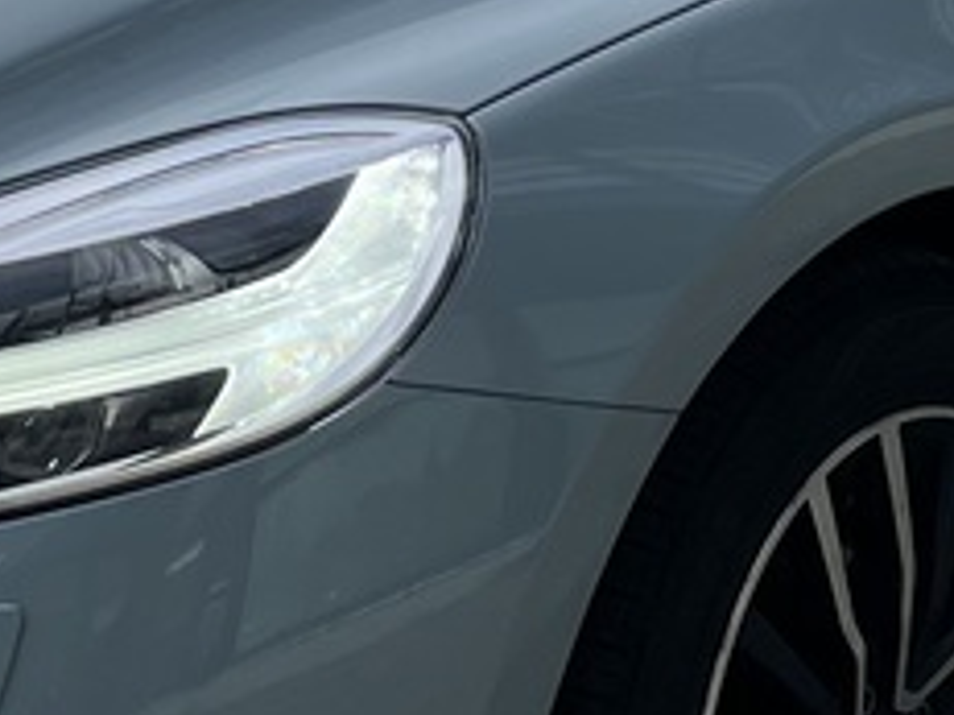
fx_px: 4462
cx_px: 330
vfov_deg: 9.1
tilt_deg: -7.7
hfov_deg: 12.2
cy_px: -62
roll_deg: +0.1
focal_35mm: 162
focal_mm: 4.2
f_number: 1.6
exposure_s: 1/3610
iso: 32
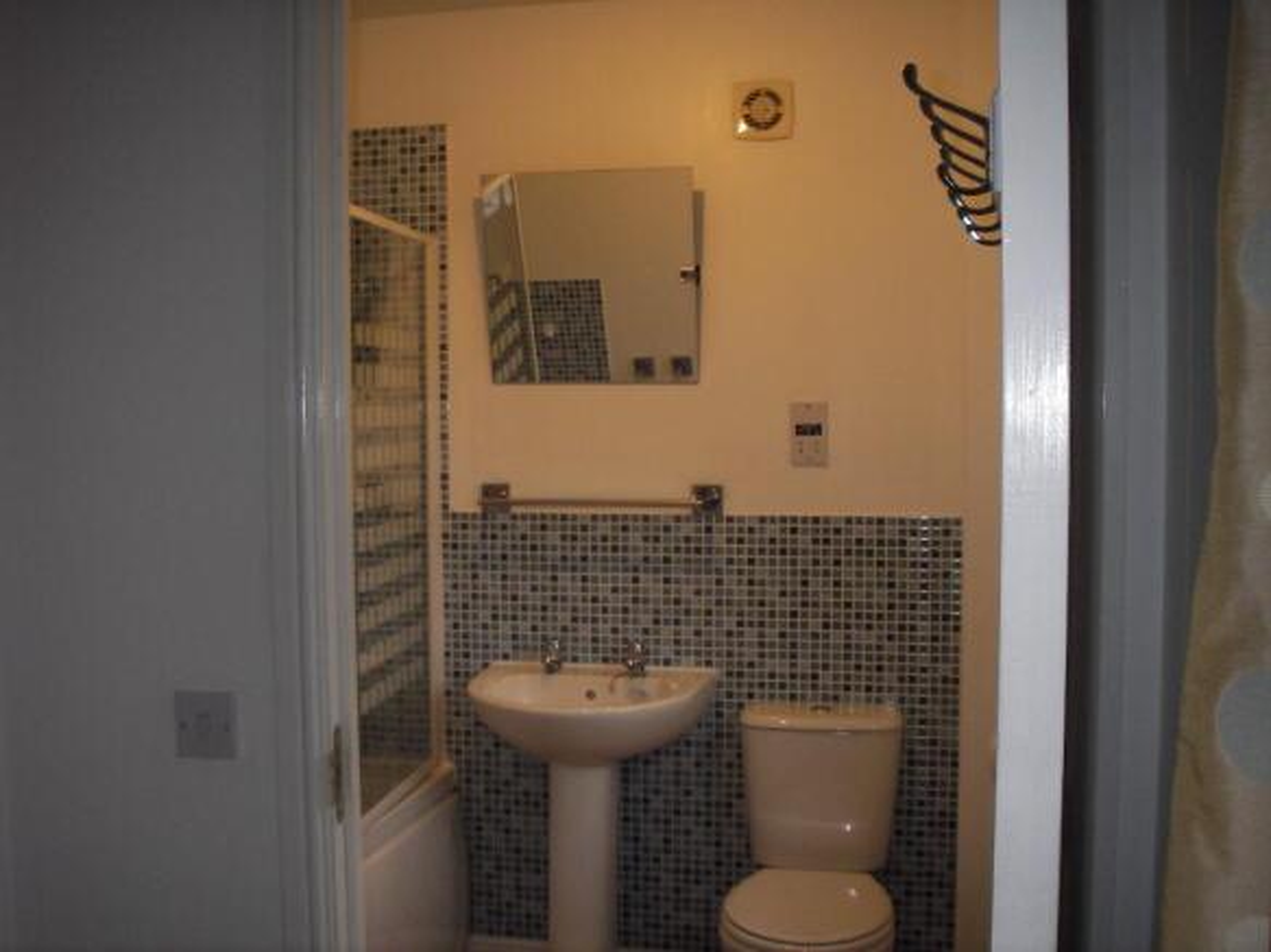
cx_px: 636
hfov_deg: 49.0
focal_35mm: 38
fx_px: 1395
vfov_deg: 37.7
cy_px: 476
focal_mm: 6.3
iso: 100
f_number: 3.3
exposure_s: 1/30
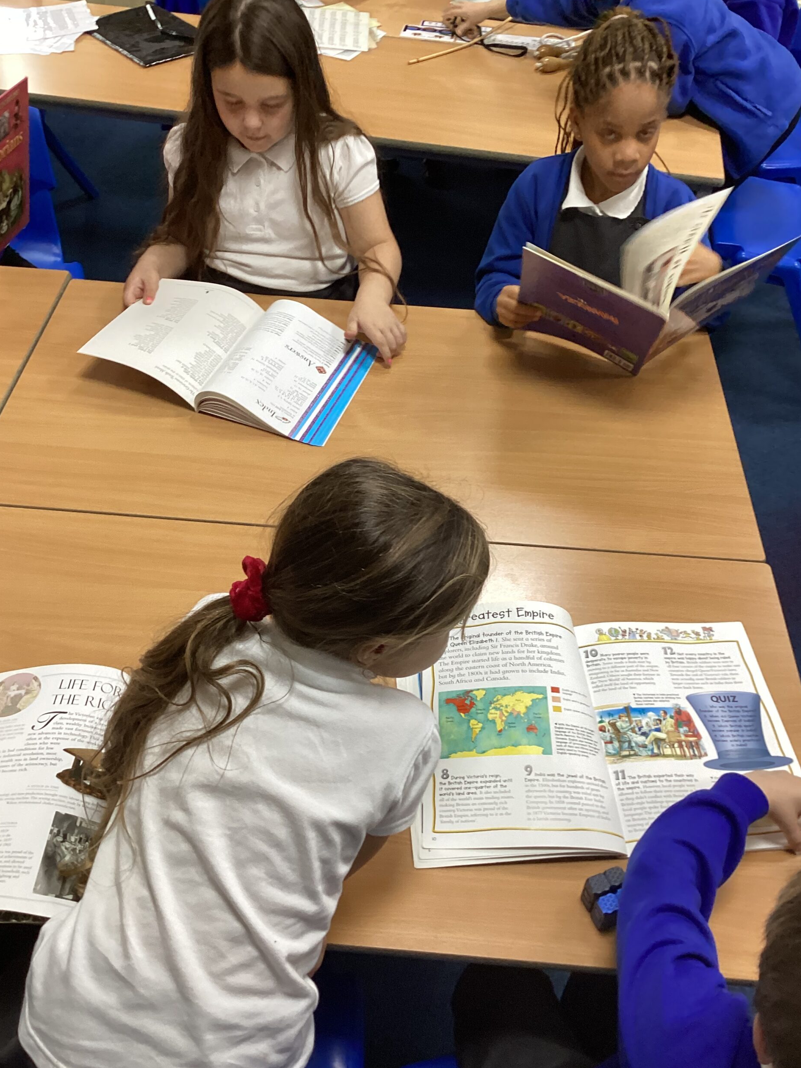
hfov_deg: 44.2
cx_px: 391
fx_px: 987
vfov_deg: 56.8
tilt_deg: -48.4
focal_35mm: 32
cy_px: 534
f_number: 2.4
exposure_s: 1/50
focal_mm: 3.3
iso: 125
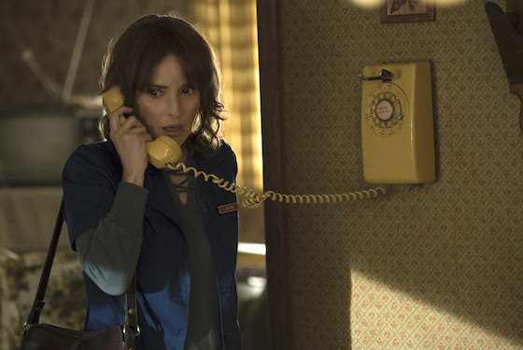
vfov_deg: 10.2
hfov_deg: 15.2
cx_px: 262
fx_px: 1962
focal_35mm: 135
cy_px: 175
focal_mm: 135
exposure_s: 1/160
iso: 5000
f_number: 4
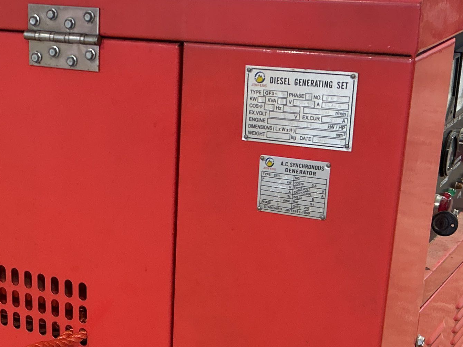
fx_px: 1043
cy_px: 304
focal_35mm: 78
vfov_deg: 18.6
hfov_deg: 24.2
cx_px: 34
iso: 200
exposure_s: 1/50
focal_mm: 5.7
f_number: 1.5
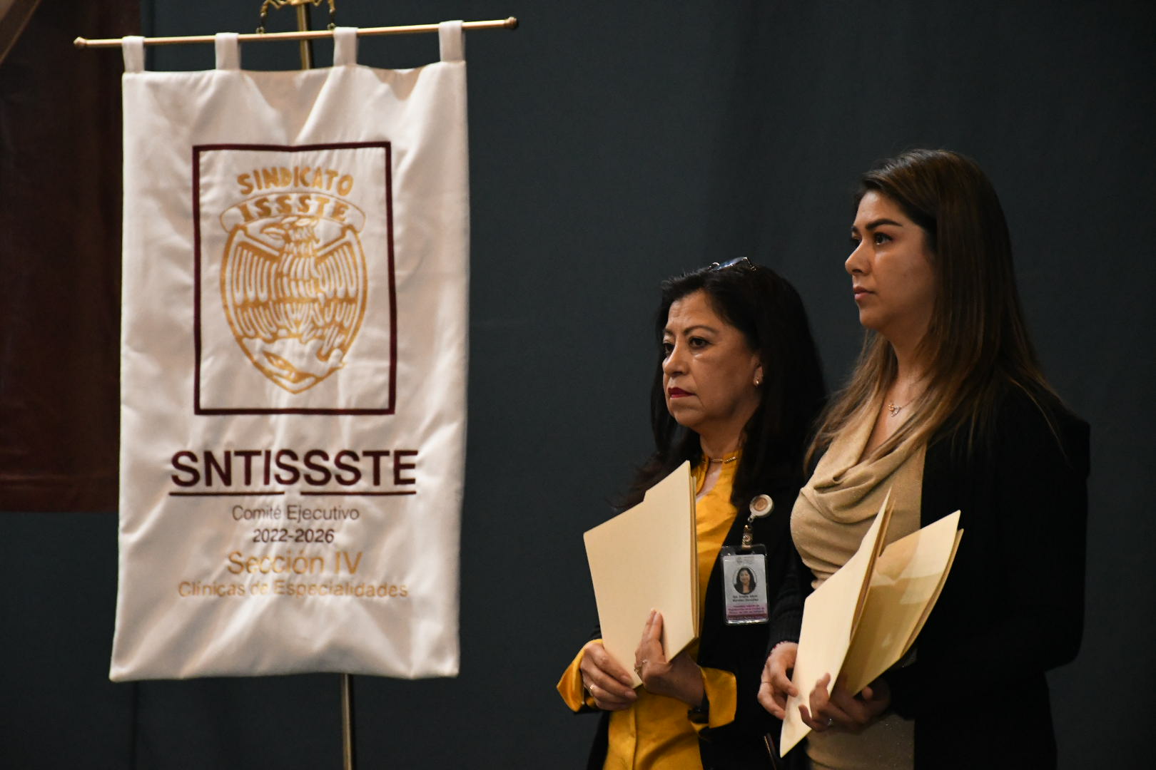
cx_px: 578
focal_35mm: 150
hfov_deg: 13.7
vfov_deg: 9.1
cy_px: 385
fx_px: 4816
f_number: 7.1
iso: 6400
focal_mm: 100
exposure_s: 1/125
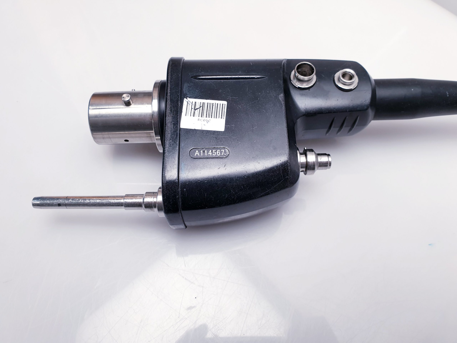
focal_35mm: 26
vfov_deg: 53.1
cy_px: 172
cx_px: 228
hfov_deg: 67.3
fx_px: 343
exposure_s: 1/50
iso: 80
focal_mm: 4.3
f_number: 2.4
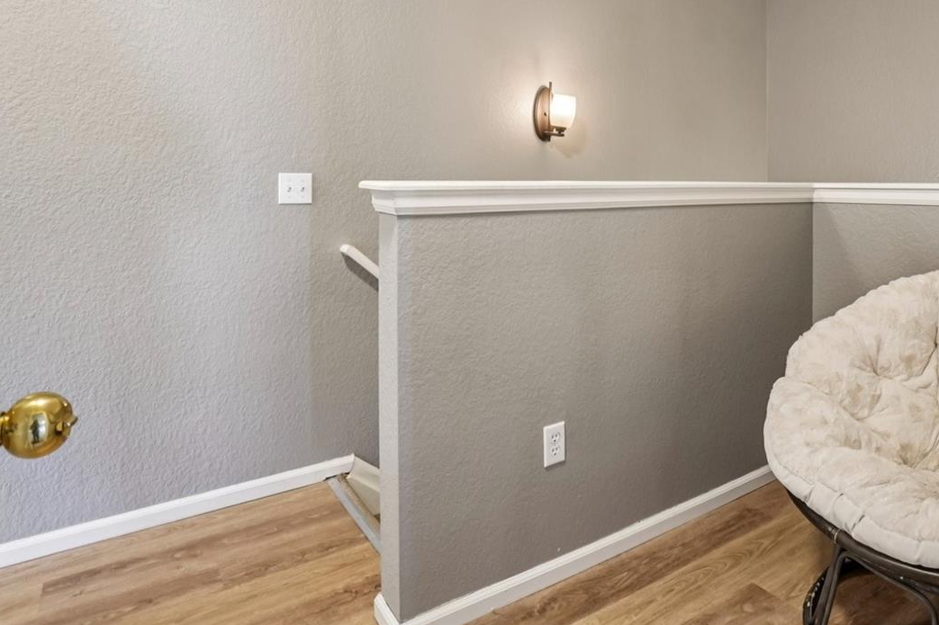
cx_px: 628
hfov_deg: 73.7
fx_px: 600
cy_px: 192
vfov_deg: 53.6
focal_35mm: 23
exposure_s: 1/4
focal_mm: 10
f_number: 8
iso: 400
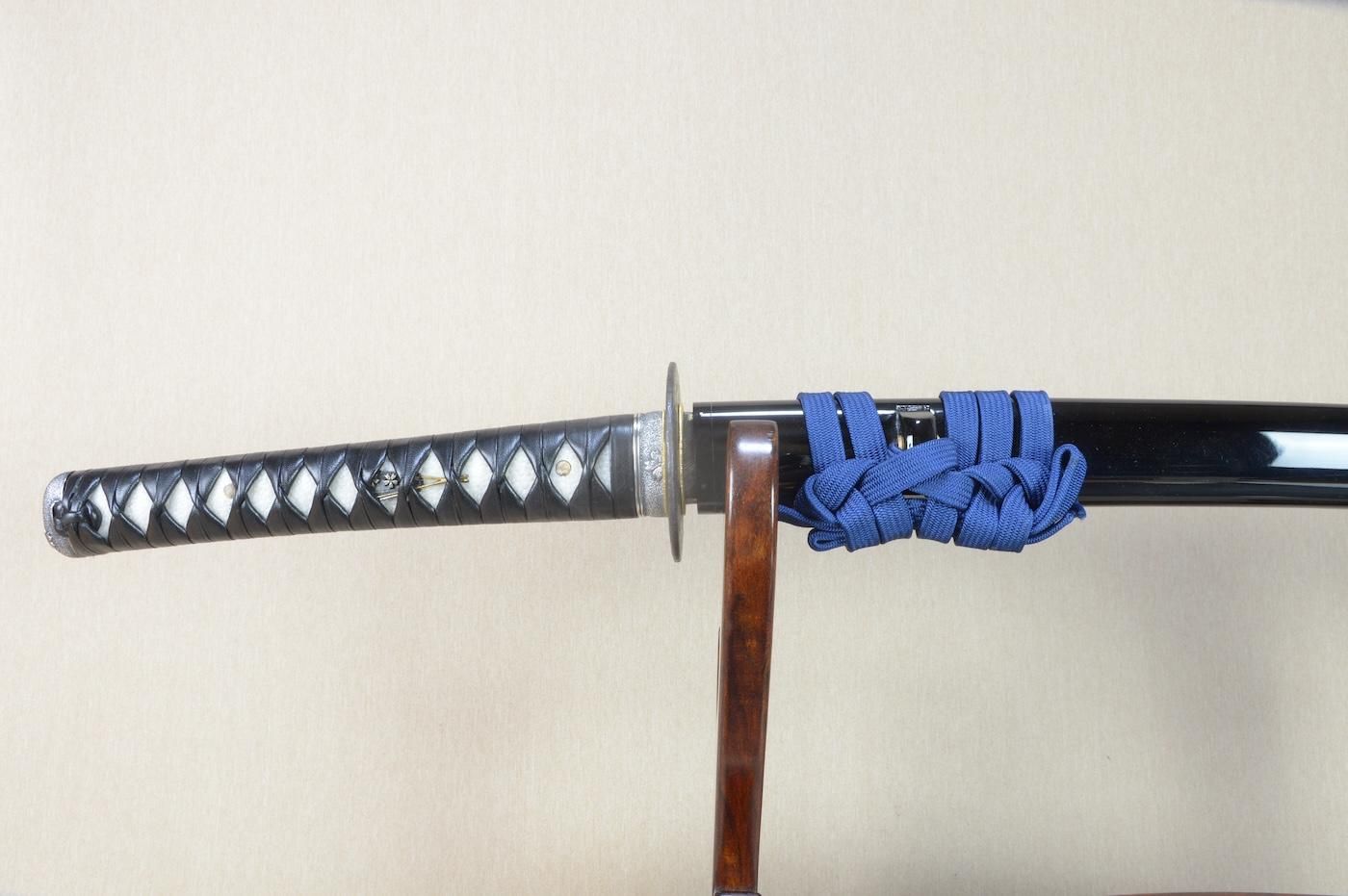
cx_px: 674
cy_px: 448
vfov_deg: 43.5
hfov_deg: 62.0
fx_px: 1122
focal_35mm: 30
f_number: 11
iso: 400
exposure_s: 1/1.6
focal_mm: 20
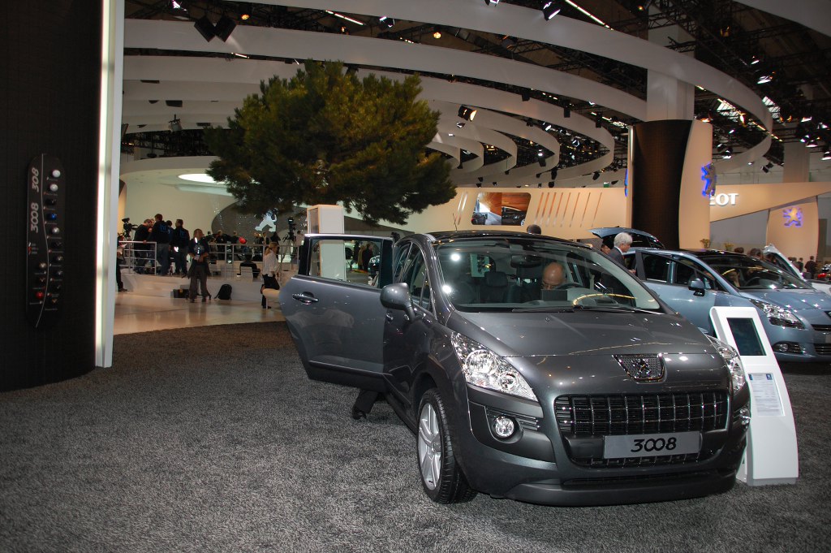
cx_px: 416
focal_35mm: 27
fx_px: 623
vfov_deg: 47.9
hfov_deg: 67.4
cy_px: 276
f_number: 3.5
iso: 400
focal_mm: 18
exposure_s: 1/320
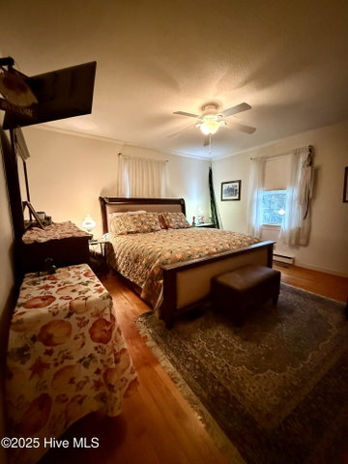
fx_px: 188
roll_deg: -0.1
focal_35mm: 14
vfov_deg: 102.1
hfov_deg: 85.7
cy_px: 232
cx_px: 174
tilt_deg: -7.8
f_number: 2.2
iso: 1250
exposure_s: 1/60
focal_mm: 2.22
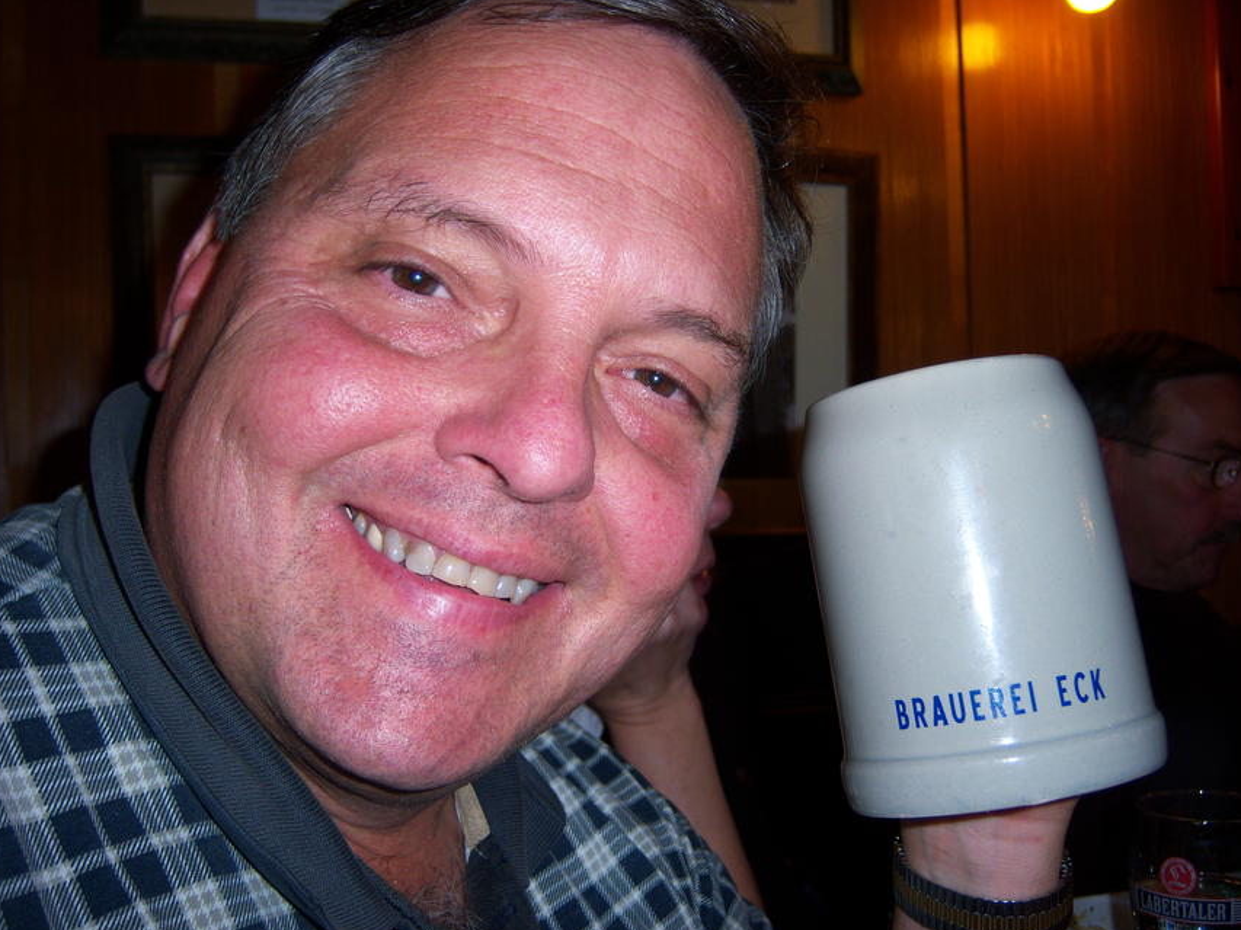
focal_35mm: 38
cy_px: 452
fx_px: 1362
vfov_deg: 37.7
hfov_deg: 49.0
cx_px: 611
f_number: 2.8
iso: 80
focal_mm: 7.5
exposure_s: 1/60
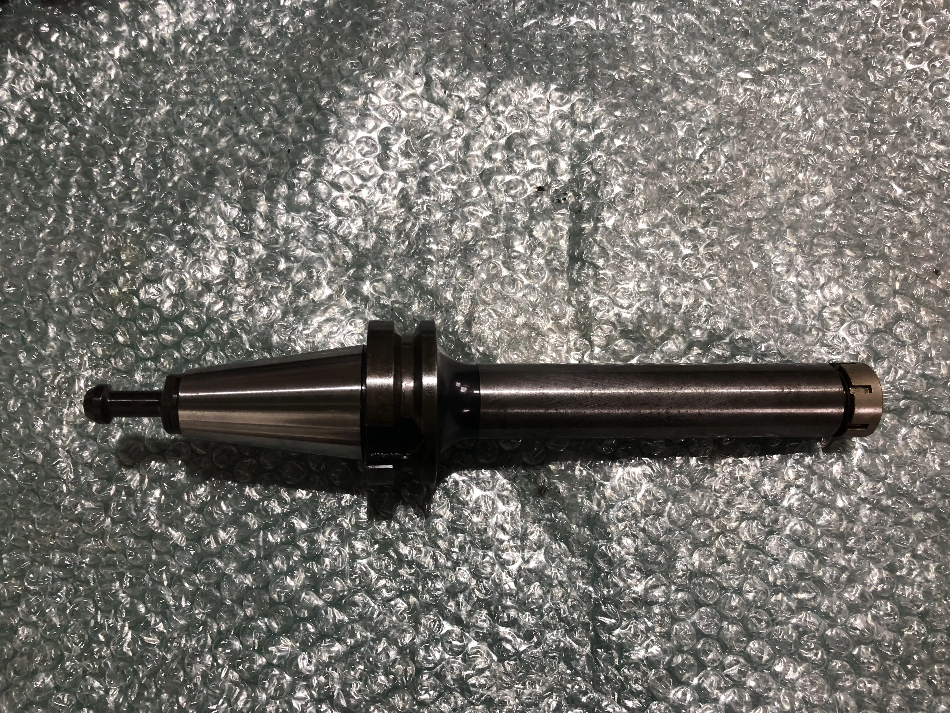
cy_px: 356
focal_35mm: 28
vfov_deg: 49.7
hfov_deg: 63.4
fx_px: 768
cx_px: 475
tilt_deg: -73.5
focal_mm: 3.99
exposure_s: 1/17
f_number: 1.8
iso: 40
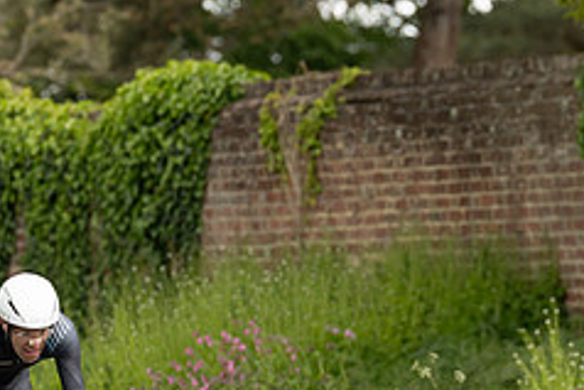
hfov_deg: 3.6
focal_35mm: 568
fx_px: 9219
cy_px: 310
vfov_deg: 2.4
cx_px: -1
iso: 800
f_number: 4.5
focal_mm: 200
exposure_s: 1/1000
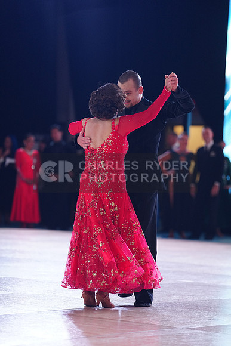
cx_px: 116
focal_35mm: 150
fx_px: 1443
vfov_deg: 13.7
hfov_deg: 9.2
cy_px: 173
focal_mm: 150
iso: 1250
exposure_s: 1/500
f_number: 2.8
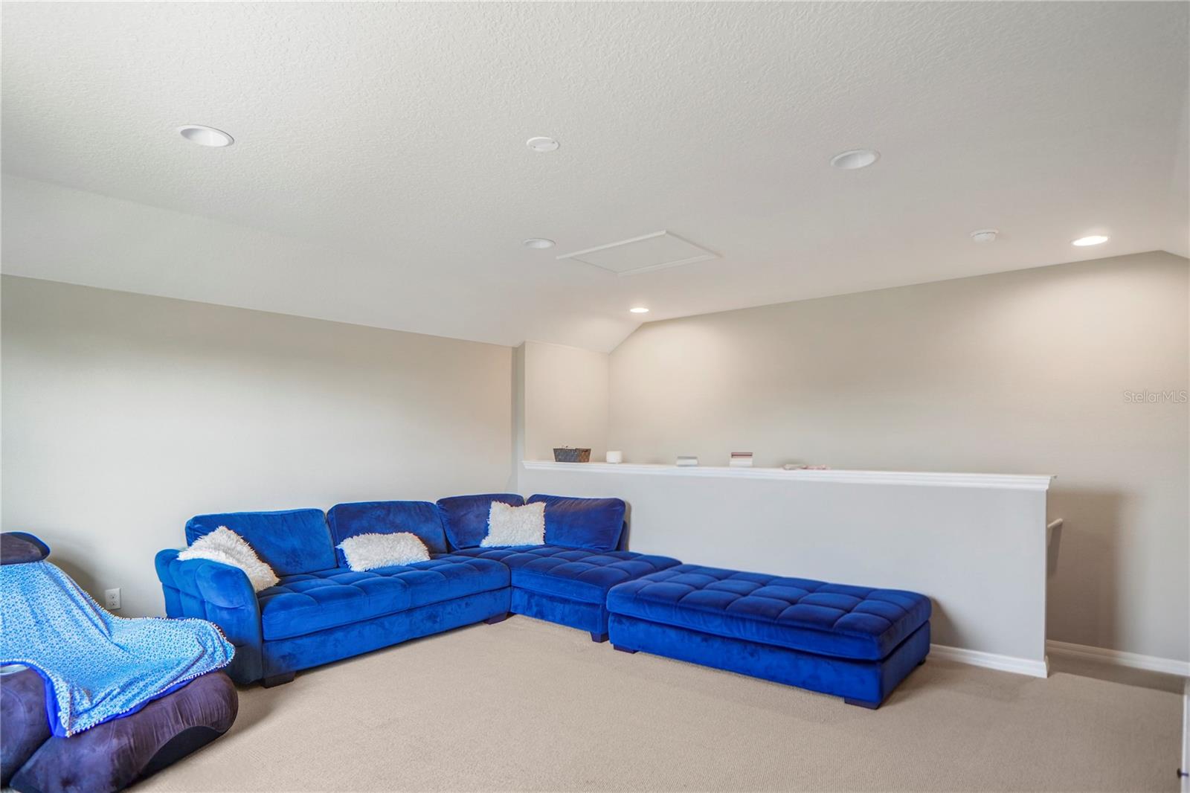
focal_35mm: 18
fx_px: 595
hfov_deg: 90.0
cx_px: 595
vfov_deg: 67.4
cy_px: 396
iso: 125
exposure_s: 1/30
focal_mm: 12
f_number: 2
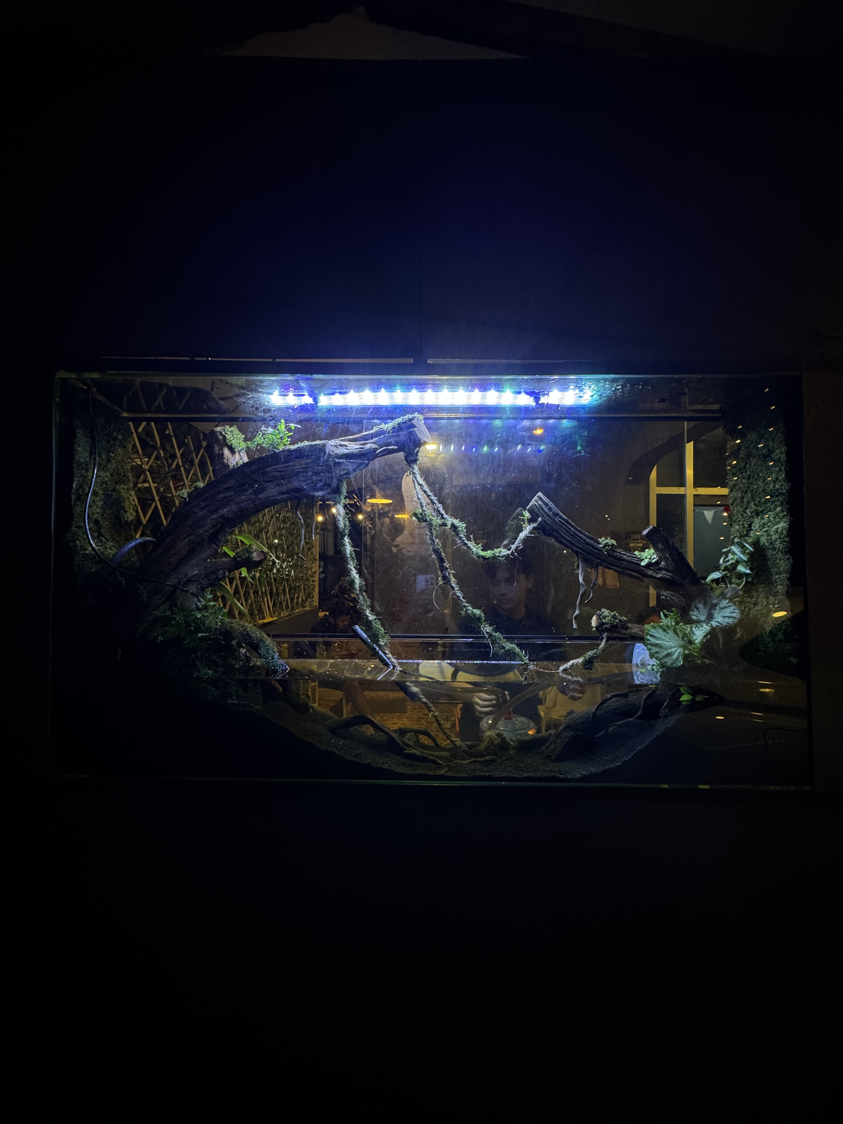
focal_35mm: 14
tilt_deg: +1.3
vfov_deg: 102.1
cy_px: 562
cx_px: 422
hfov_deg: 85.7
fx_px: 455
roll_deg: -1.4
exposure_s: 1/50
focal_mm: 2.22
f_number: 2.2
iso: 250
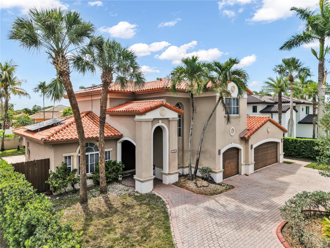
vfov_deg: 56.8
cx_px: 165
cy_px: 124
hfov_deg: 71.6
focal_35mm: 24
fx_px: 229
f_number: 1.8
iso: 190
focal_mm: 8.67
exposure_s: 1/730
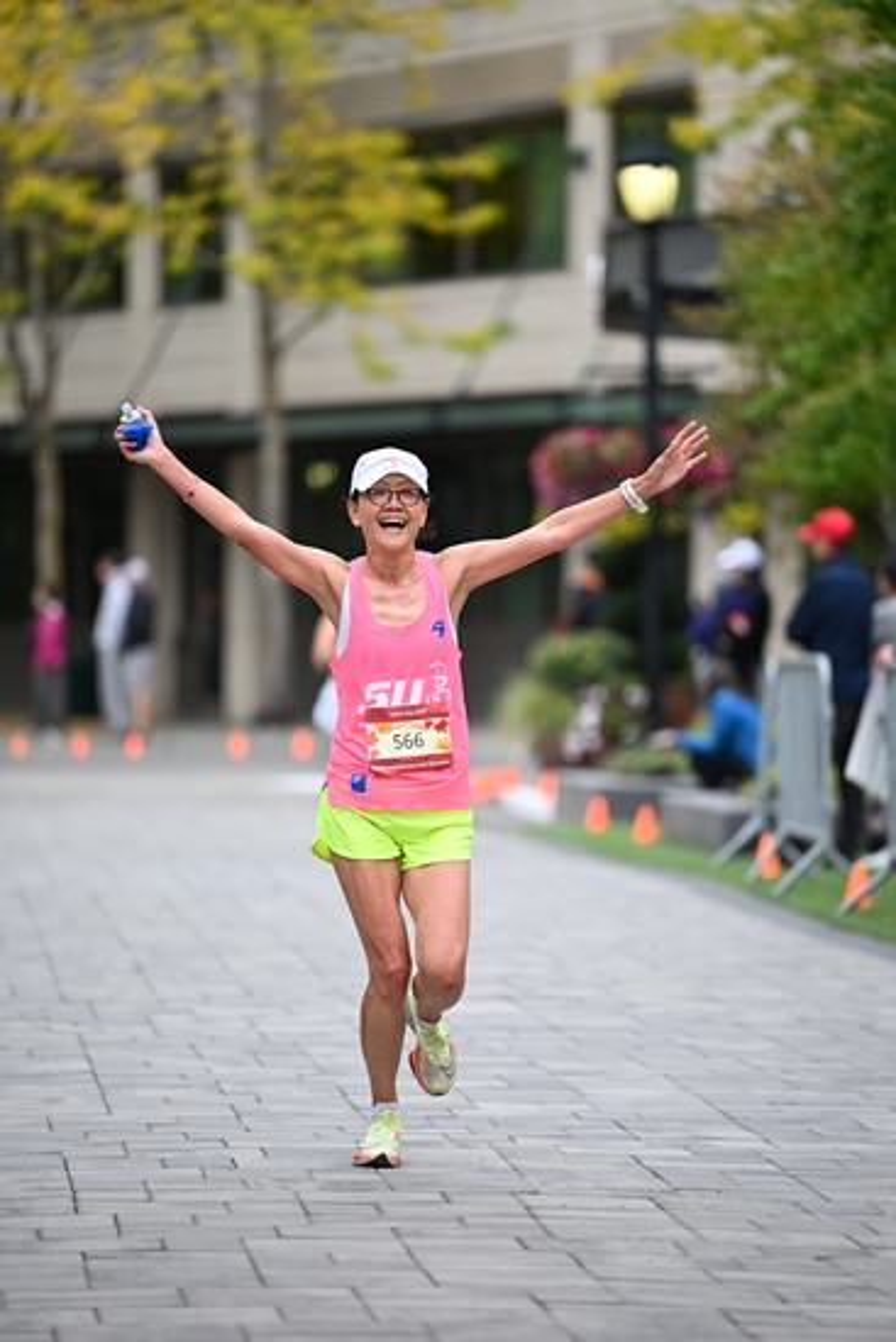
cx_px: 448
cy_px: 671
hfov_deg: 6.9
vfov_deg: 10.3
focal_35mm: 200
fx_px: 7461
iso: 640
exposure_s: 1/2000
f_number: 2.8
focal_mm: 200
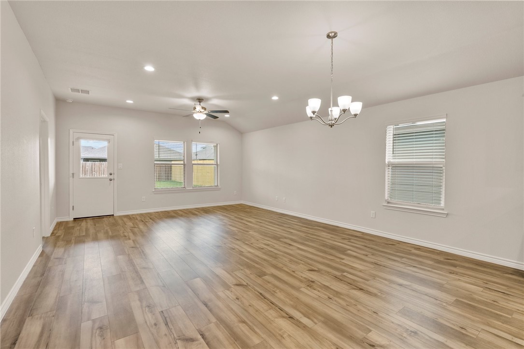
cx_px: 262
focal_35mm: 16
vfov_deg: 73.8
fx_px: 233
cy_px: 174
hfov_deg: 96.7
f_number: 8
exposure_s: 1/6
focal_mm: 16
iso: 640
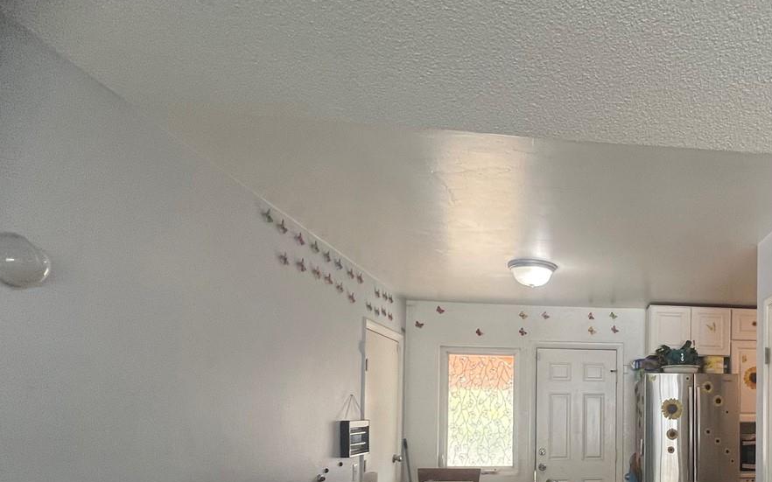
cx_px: 644
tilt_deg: +0.8
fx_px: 526
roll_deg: -0.5
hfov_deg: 64.4
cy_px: 403
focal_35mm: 25
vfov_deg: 46.0
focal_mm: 1.57
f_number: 1.8
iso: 160
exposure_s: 1/60
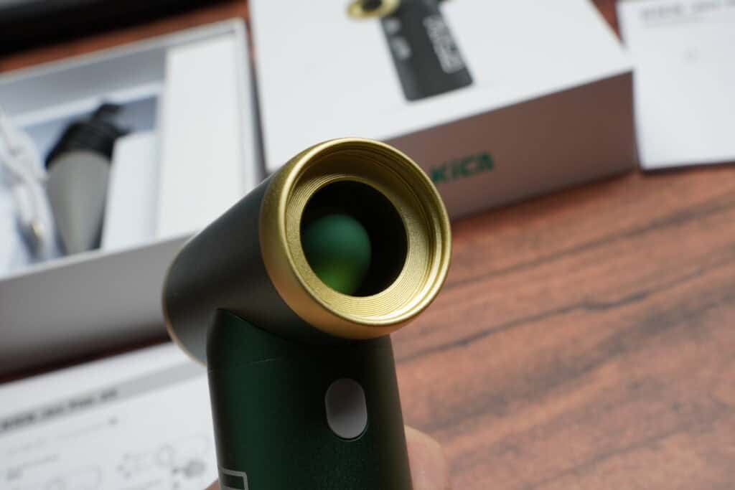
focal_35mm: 42
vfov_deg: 31.9
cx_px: 368
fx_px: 858
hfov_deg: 46.4
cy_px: 245
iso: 800
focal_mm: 28
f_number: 8
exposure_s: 1/50
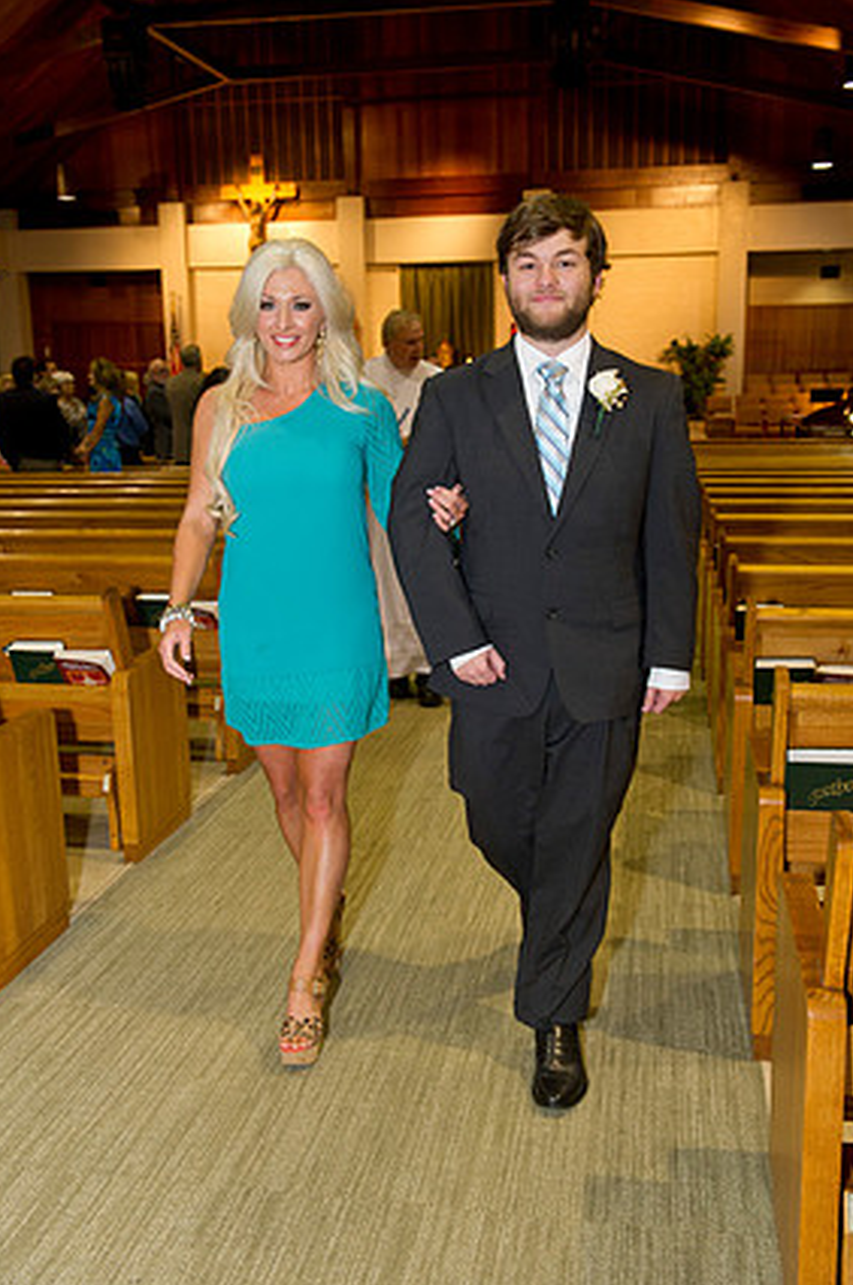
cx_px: 437
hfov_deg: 36.8
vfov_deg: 53.2
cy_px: 623
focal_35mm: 36
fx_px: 1284
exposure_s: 1/125
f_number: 5
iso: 1600
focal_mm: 34
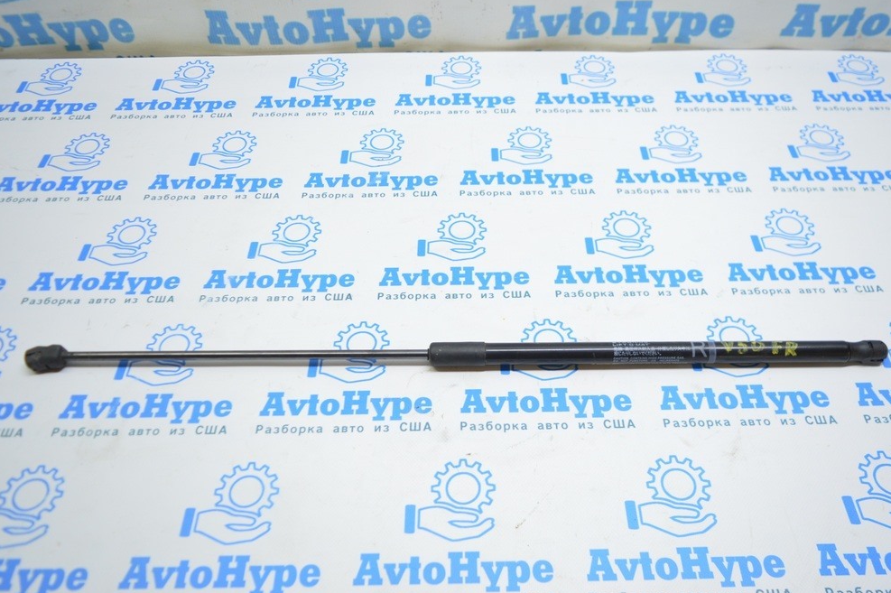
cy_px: 297
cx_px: 460
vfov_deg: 46.4
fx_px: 693
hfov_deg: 65.5
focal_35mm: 28
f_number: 3.5
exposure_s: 1/50
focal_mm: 18
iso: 400
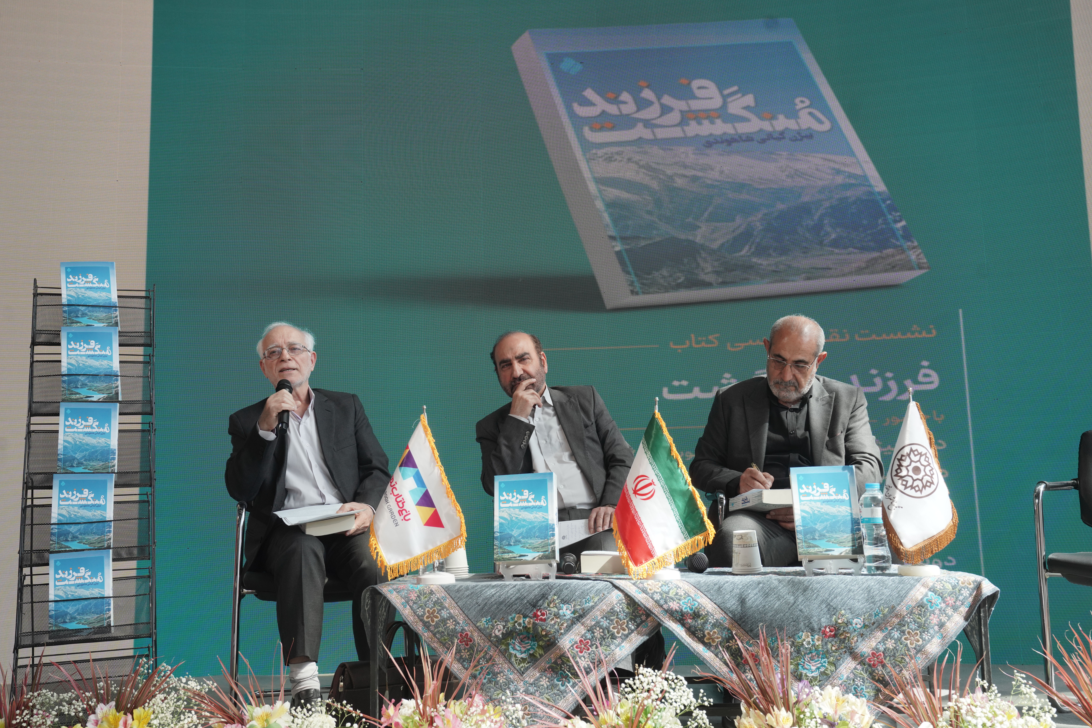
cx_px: 530
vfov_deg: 37.9
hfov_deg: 54.4
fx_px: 1062
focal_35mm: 35
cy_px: 365
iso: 400
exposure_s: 1/125
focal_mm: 34
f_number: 6.3
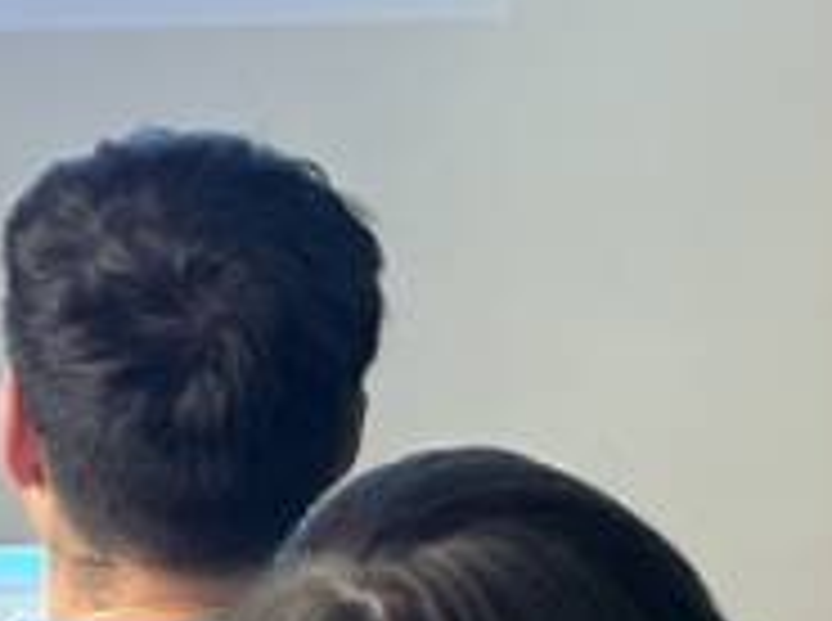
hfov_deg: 17.4
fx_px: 2495
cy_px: 230
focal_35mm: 104
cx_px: -337
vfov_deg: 14.2
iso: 64
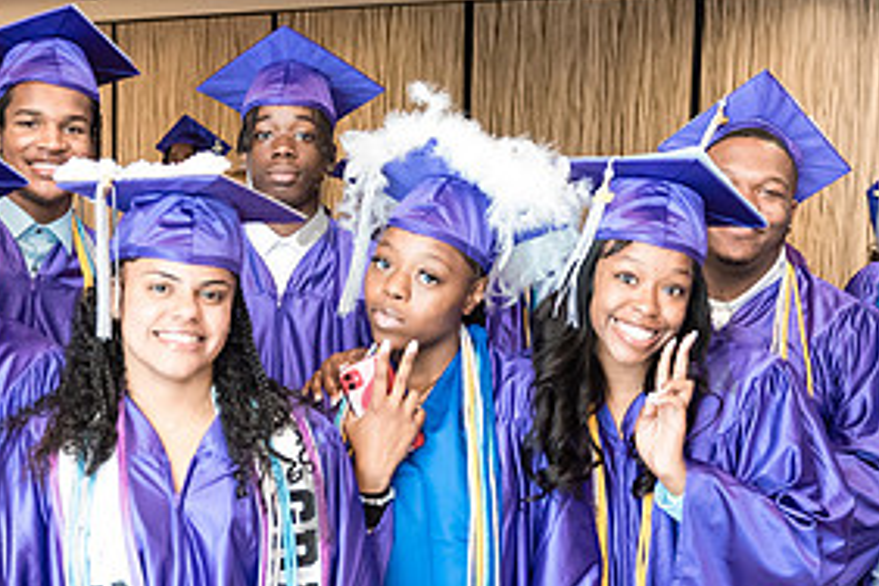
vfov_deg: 21.2
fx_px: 1563
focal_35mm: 64
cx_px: 346
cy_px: 384
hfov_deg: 31.3
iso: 4000
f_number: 3.5
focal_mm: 26
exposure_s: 1/200
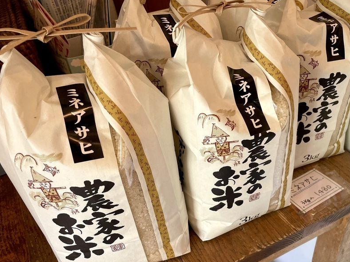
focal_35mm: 27
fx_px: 273
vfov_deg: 51.3
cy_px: 135
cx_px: 174
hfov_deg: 65.3
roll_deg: +2.9
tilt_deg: -41.6
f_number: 1.6
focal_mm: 4.2
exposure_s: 1/120
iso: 100
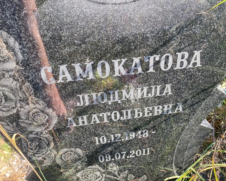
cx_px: 117
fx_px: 187
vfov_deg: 51.5
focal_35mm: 28
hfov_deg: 62.2
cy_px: 89
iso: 32
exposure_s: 1/236
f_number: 1.8
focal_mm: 4.25
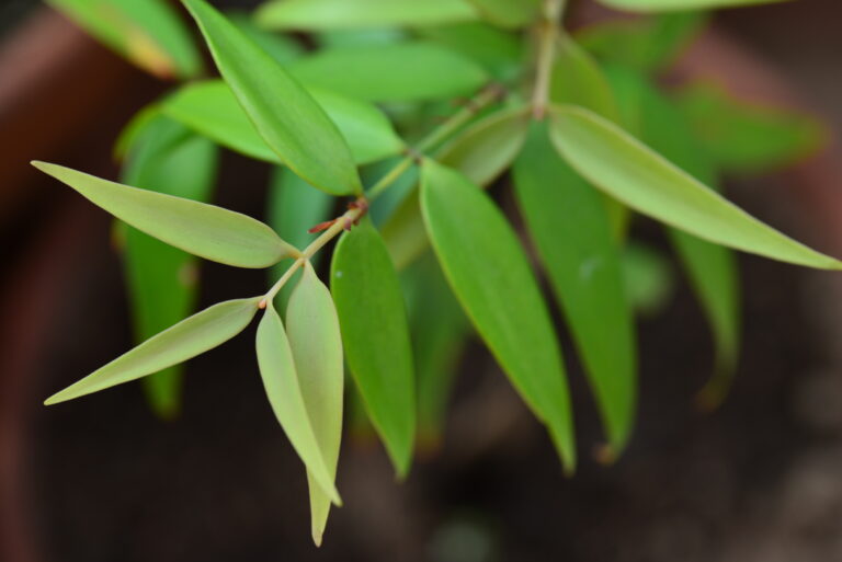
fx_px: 2457
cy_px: 281
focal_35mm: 105
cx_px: 421
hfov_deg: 19.4
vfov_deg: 13.1
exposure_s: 1/250
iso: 400
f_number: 9
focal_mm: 105
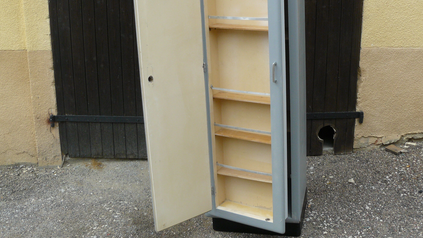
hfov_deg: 47.3
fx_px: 482
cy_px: 79
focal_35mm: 43
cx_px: 227
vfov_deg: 27.5
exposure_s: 1/250
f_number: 4.5
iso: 100
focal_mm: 6
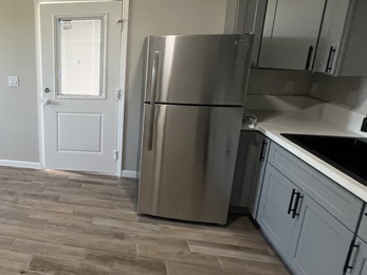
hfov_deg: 61.7
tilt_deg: -13.6
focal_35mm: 25
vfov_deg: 54.6
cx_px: 58
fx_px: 265
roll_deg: +1.9
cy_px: 114
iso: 200
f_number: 1.8
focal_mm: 1.57
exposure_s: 1/120
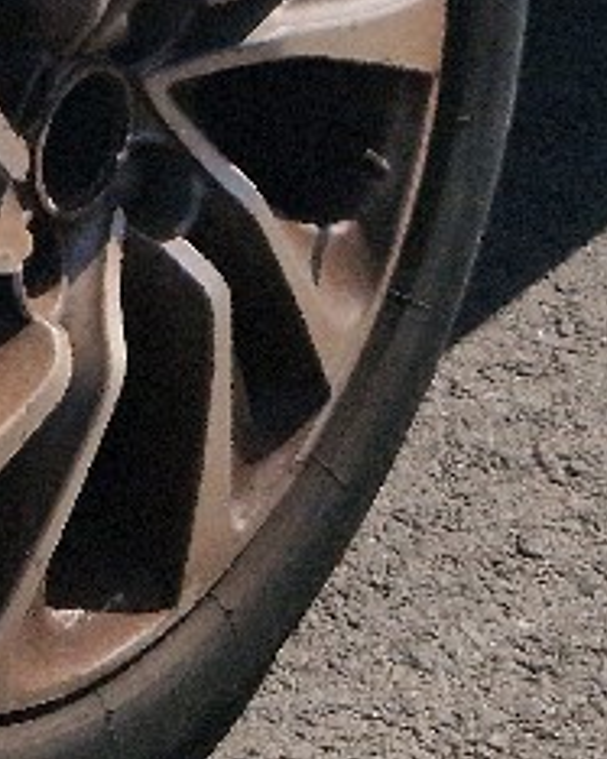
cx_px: -289
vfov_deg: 9.6
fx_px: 4135
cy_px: -895
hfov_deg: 8.2
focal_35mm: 184
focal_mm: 5.4
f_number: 1.8
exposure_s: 1/2500
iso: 50
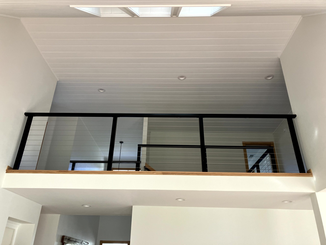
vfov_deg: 49.8
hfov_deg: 63.4
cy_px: 122
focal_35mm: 28
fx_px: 264
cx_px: 163
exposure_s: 1/121
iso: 80
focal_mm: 3.99
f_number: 1.8
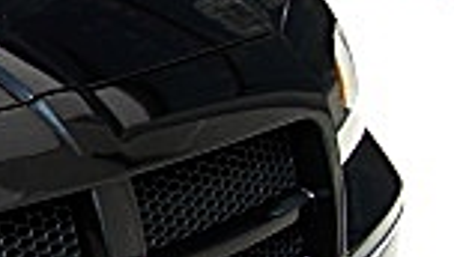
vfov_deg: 7.4
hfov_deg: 11.6
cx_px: -472
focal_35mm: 165
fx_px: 1989
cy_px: 158
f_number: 2.8
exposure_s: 1/500
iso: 50
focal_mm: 6.3
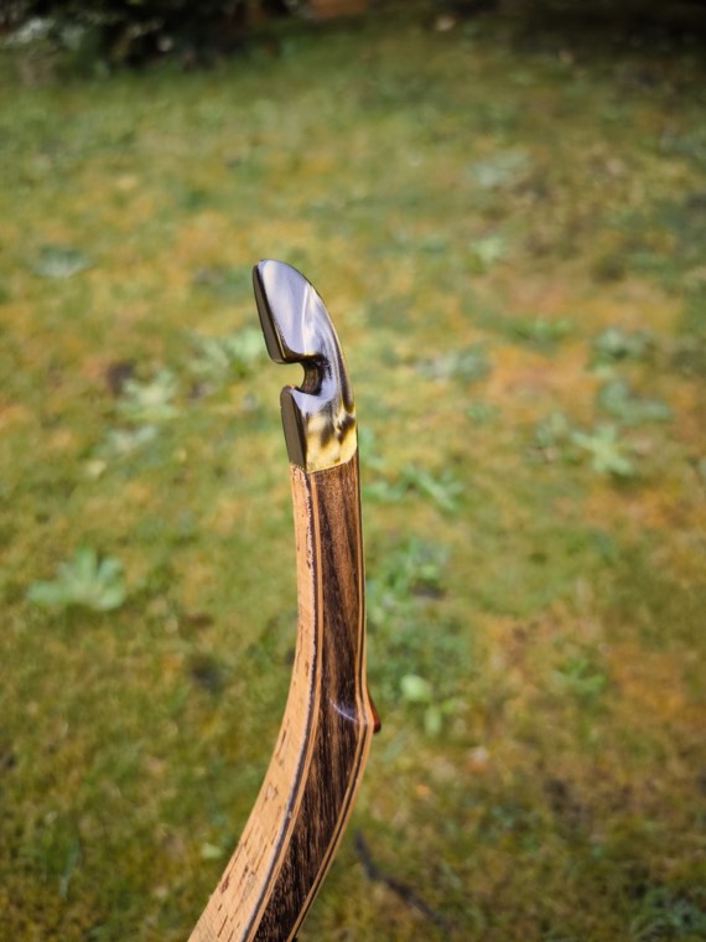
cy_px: 471
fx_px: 653
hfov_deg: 56.8
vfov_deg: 71.6
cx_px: 353
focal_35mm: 24
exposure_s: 1/195
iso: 50
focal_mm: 6.92
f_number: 1.9
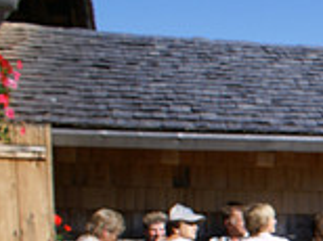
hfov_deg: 16.4
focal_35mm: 98
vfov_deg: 14.4
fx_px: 913
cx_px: 600
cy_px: 312
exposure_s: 1/160
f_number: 11
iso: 100
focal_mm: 18
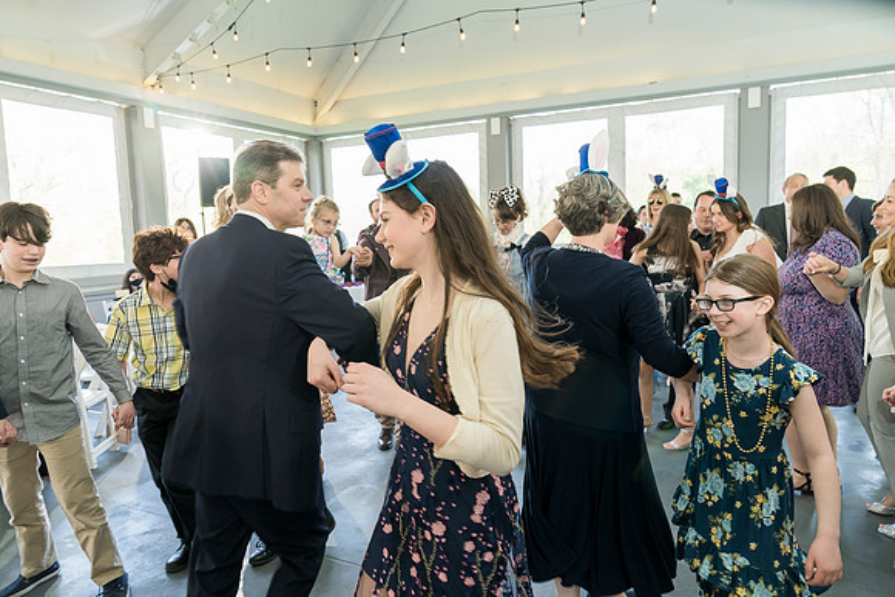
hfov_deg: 73.7
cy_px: 298
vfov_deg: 53.2
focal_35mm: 24
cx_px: 448
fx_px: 597
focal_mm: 24
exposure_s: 1/200
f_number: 5
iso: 1250
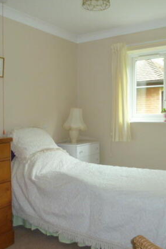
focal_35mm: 38
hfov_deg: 35.0
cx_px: 73
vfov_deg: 50.7
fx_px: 263
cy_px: 124
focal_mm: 4.4
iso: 200
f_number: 3.3
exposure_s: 1/30
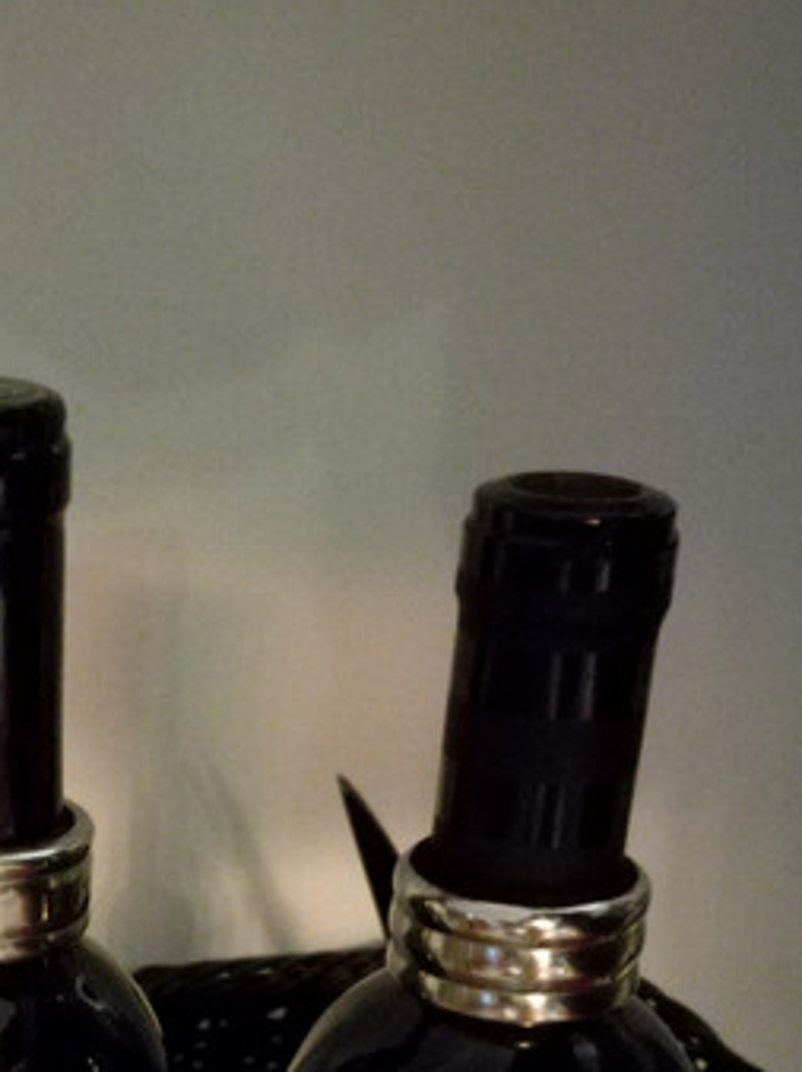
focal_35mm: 64
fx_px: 1980
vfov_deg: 28.2
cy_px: 1104
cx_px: 76
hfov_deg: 22.3
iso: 2500
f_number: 2
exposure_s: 1/12.5
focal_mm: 3.79
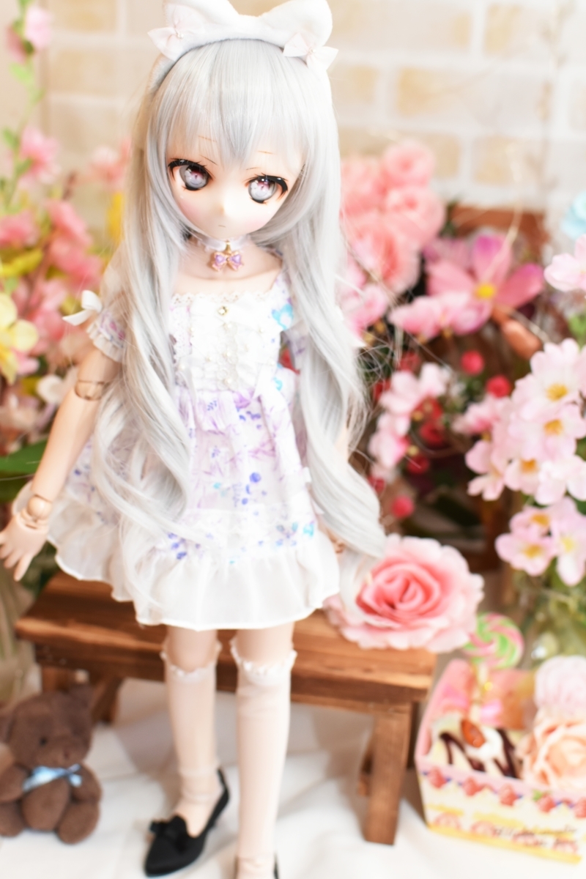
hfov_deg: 25.8
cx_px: 293
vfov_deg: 37.9
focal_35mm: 52
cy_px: 440
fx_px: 1282
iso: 800
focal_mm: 35
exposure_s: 1/60
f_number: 3.5
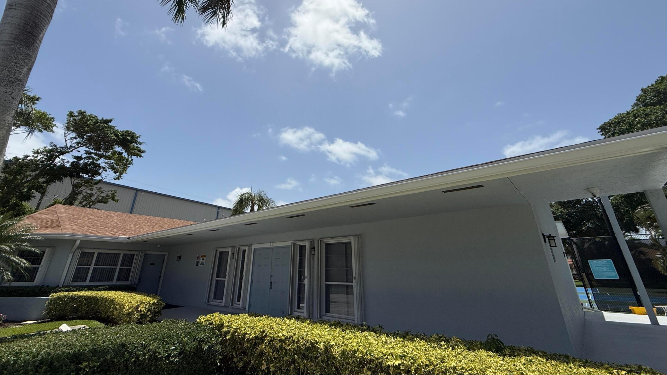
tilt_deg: +24.0
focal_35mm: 16
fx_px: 283
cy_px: 152
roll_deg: +0.0
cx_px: 323
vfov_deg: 66.5
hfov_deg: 99.3
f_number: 2.2
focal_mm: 2.22
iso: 50
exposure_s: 1/4149
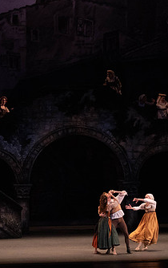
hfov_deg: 7.5
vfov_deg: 11.9
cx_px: 66
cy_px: 118
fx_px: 1289
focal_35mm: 176
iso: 8000
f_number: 4.5
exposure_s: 1/250
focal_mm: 100
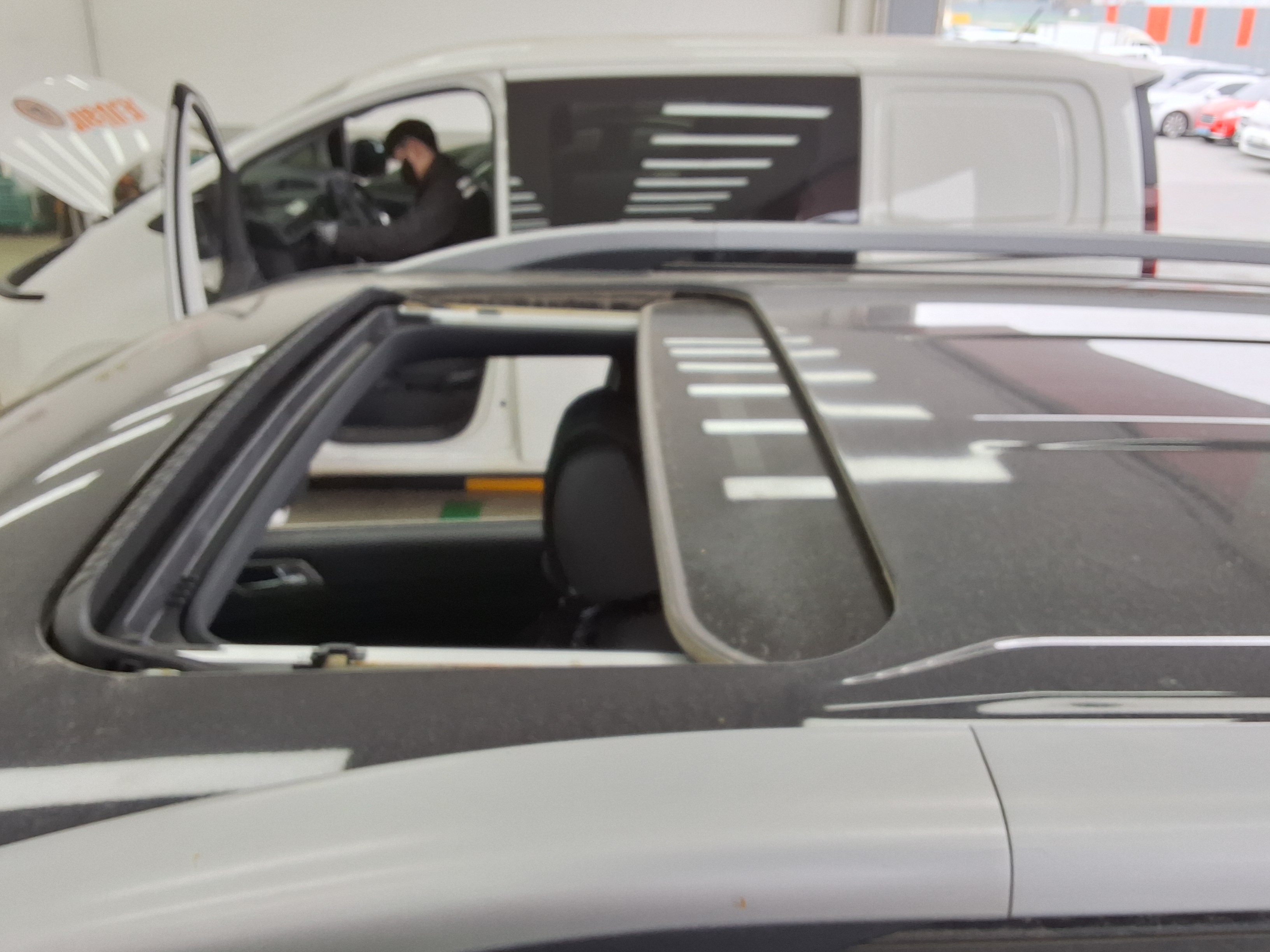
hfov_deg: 63.4
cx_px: 635
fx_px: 1027
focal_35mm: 28
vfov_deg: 49.7
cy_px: 476
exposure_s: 1/120
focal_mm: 2.91
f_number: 1.9
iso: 40
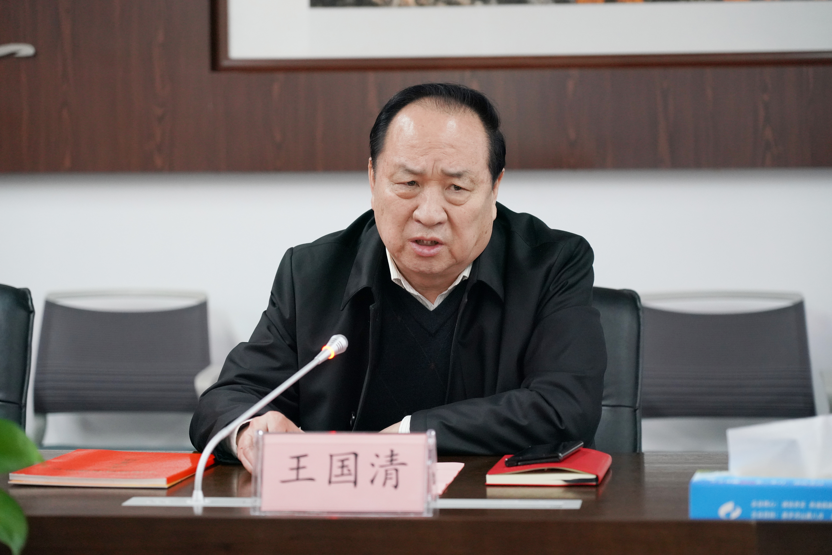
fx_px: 2404
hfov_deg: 19.6
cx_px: 416
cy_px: 278
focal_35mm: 104
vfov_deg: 13.2
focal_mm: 104
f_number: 4
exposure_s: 1/160
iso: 5000
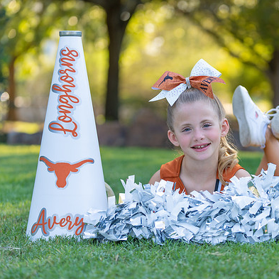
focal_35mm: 123
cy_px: 142
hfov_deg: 14.1
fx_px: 1122
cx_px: 204
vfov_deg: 14.2
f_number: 2.8
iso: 200
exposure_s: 1/320
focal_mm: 89
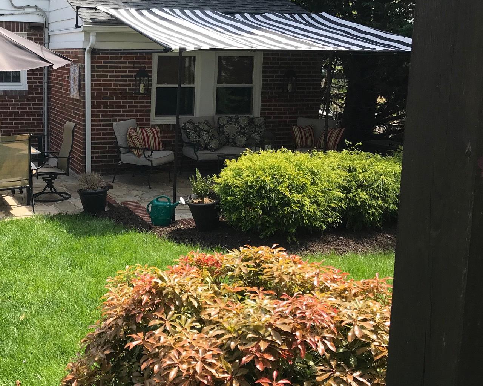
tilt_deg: -9.2
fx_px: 615
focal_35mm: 43
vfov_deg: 34.7
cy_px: 139
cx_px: 109
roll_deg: -0.6
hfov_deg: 41.4
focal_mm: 3.99
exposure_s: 1/912
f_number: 1.8
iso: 20
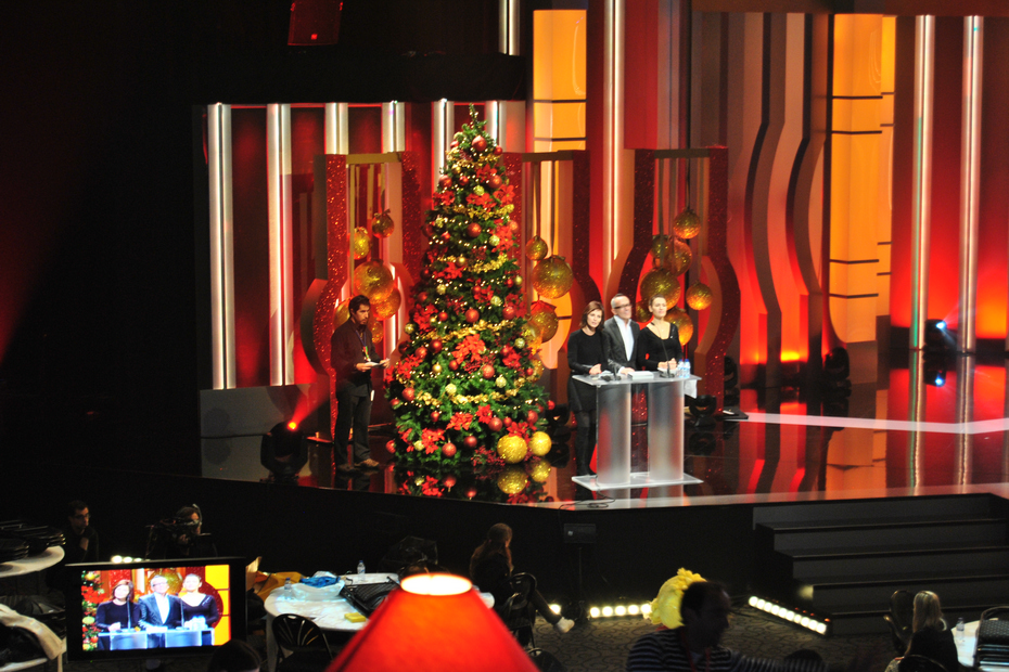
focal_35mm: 78
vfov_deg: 17.5
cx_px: 504
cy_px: 336
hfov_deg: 26.0
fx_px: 2186
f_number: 5.6
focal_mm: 52
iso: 400
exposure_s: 1/6
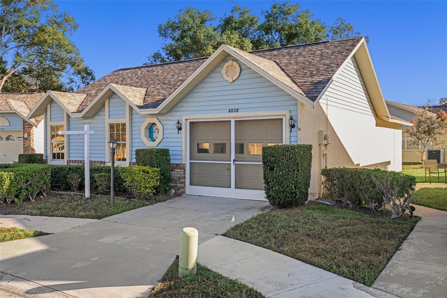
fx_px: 410
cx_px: 224
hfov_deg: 57.2
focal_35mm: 33
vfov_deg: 40.0
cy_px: 149
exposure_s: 1/80
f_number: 8
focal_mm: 33
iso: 320
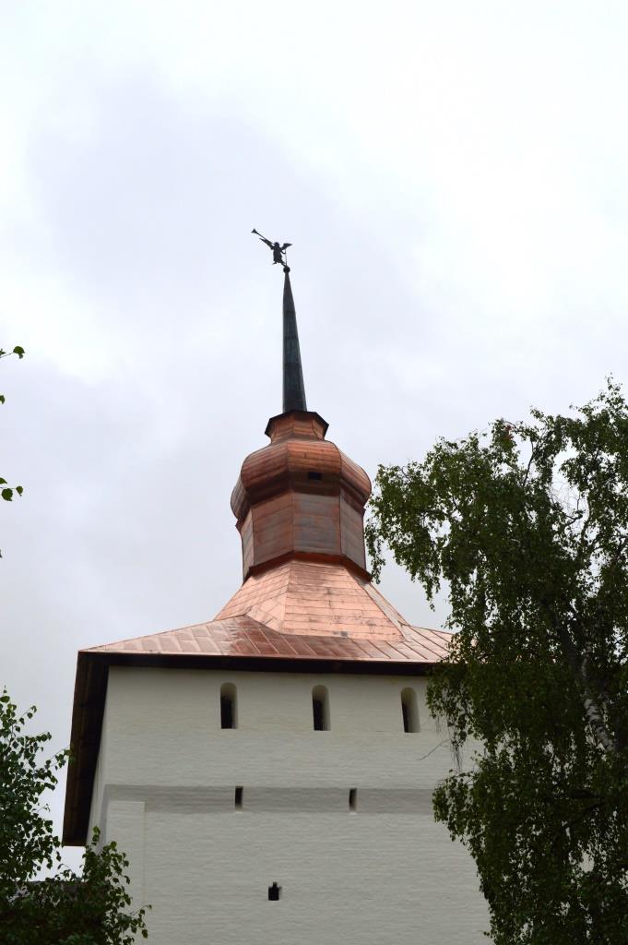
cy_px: 472
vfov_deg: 38.9
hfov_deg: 26.4
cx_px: 314
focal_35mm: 51
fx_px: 1337
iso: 400
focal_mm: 34
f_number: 11
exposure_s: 1/500
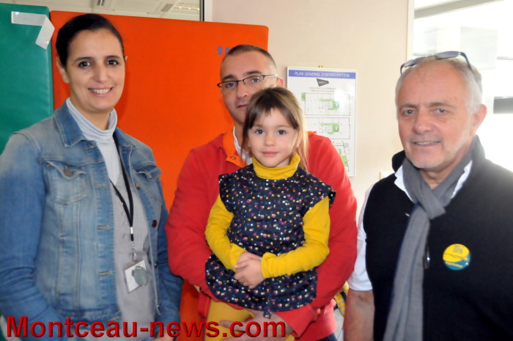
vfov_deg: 36.8
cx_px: 256
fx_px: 512
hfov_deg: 53.2
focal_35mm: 36
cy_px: 170
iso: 3200
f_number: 4
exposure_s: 1/250
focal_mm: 24
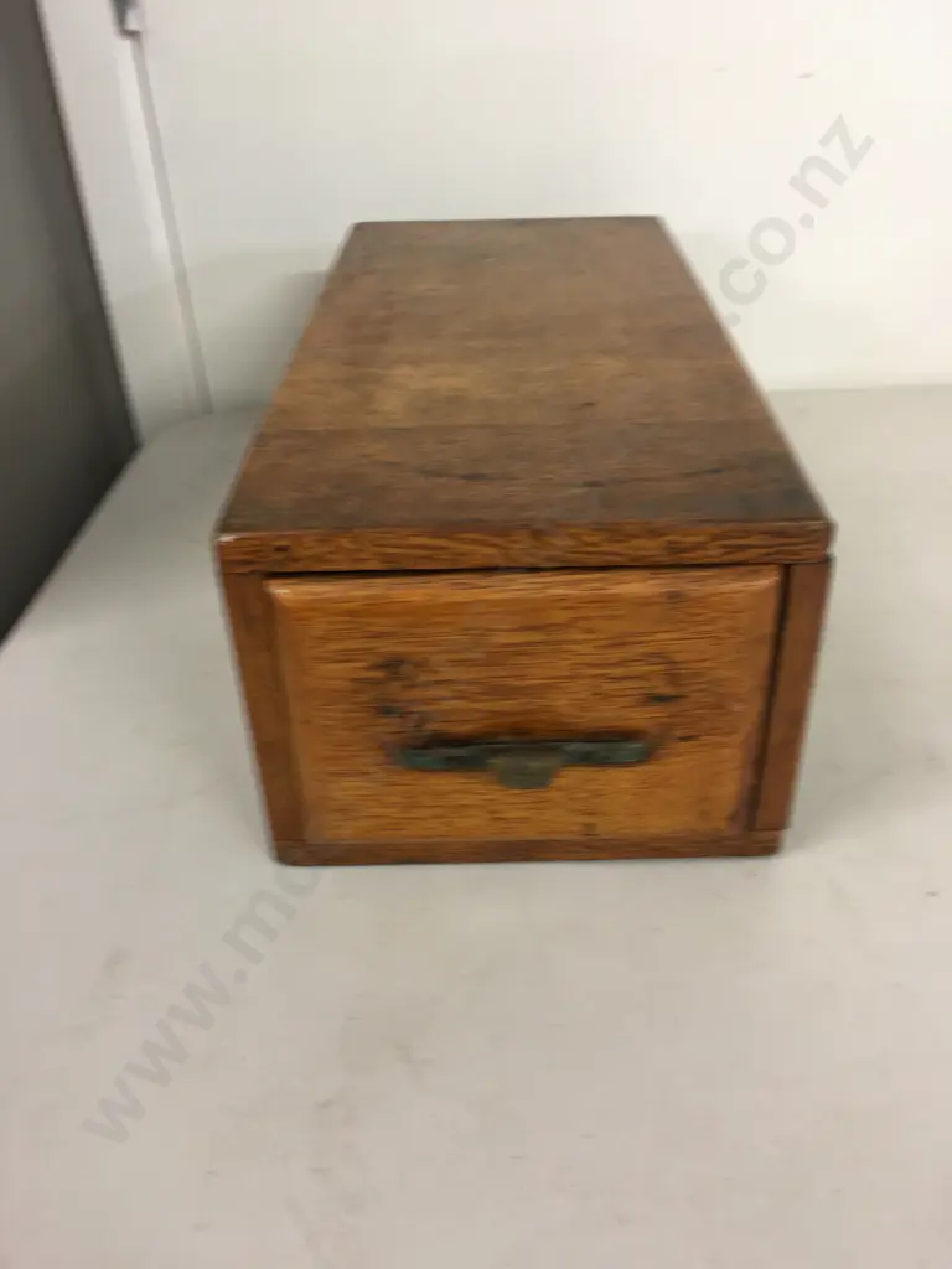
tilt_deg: -32.9
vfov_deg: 61.7
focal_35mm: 29
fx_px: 1063
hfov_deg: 48.2
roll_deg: +1.6
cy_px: 634
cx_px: 476
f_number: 2.2
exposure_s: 1/17
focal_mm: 4.15
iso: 40
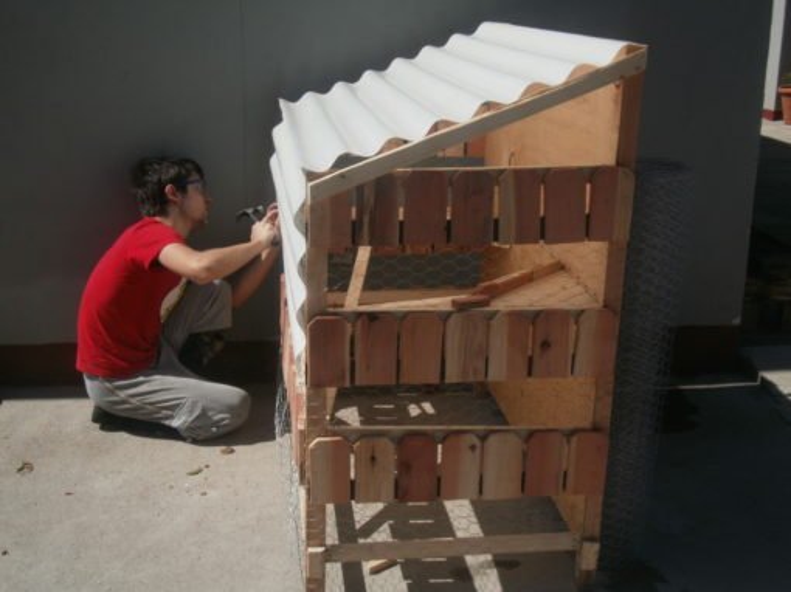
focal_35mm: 43
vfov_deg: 33.6
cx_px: 396
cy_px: 296
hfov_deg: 43.9
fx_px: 982
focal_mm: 7.61
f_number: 10.1
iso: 100
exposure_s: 1/250
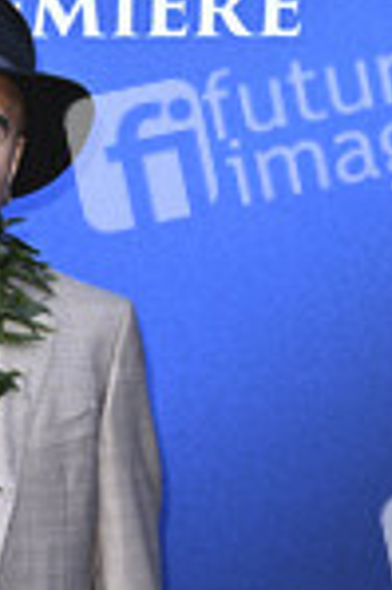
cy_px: 733
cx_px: -91
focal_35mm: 118
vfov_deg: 16.5
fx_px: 1932
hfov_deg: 11.3
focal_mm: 44
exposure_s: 1/250
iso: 800
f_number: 6.3
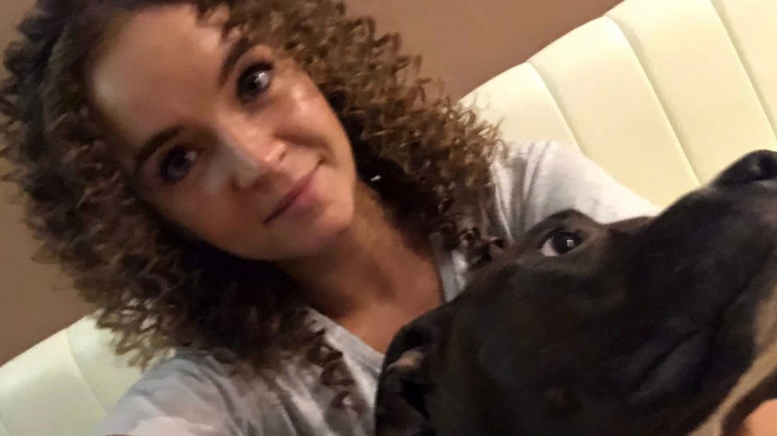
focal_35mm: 35
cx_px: 388
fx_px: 721
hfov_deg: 56.6
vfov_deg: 33.6
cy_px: 269
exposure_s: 1/17
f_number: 2.2
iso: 1600
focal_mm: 2.87
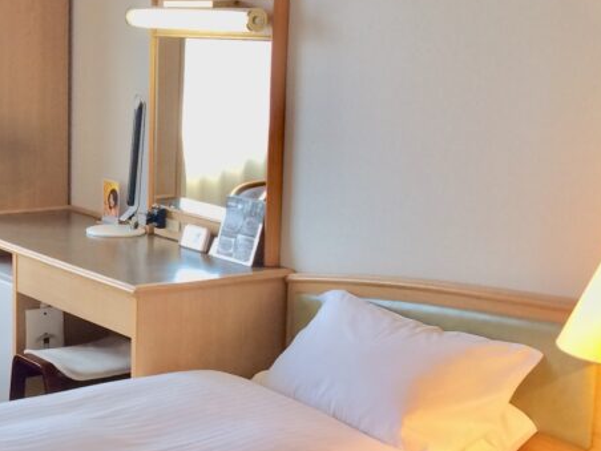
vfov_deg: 19.1
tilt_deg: -10.5
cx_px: -98
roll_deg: +0.7
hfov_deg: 23.4
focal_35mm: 77
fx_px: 1337
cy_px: 239
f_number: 2.2
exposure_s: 1/40
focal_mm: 4.15
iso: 40
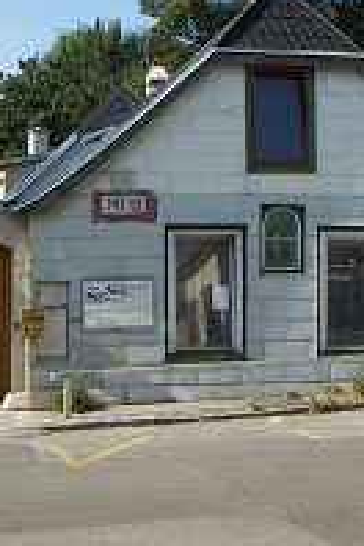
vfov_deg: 30.4
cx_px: 152
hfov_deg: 20.6
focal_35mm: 66
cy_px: 201
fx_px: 1001
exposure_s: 1/160
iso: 50
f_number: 6.7
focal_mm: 4.7
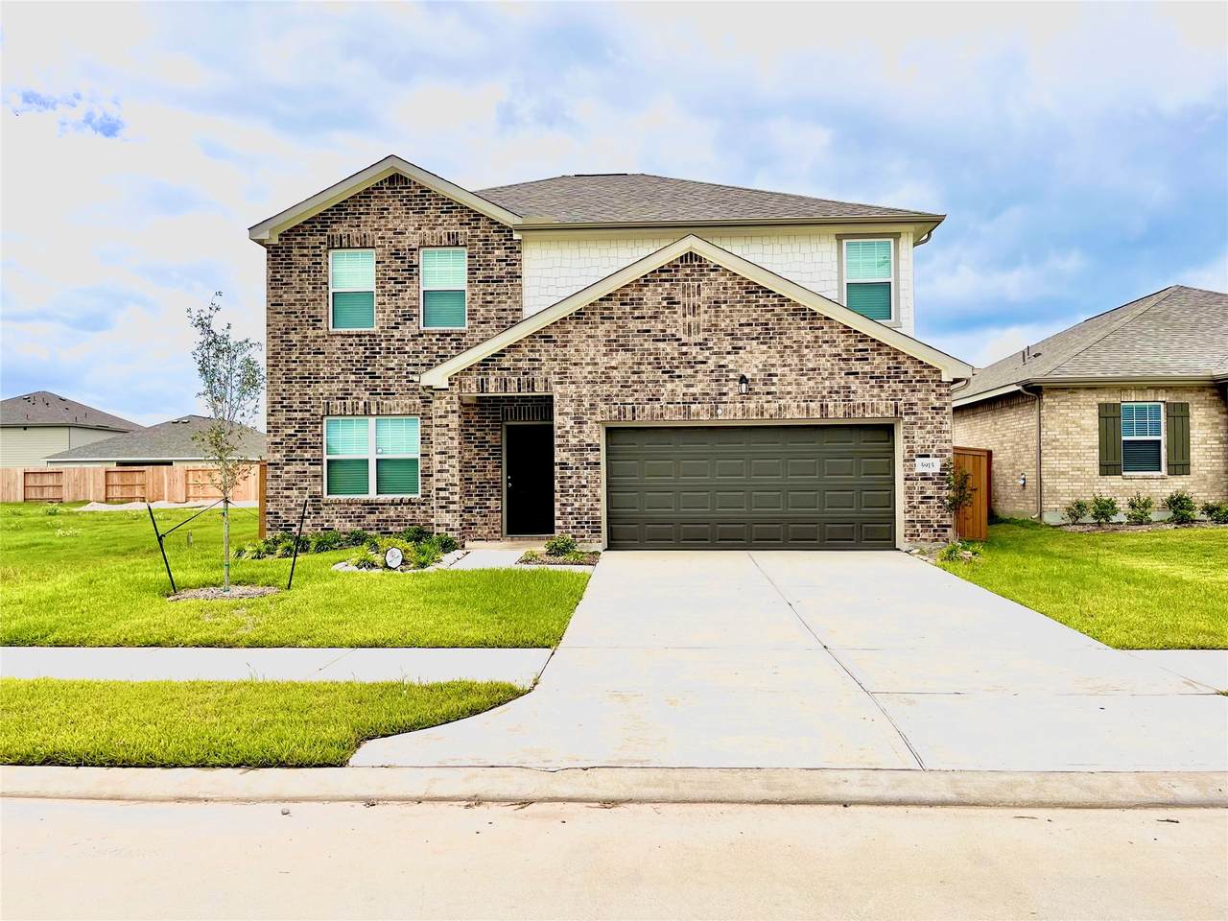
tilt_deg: +1.1
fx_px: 887
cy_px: 460
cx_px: 614
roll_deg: +0.6
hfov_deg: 69.4
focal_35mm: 25
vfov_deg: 54.9
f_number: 1.6
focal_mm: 5.1
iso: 32
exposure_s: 1/5128
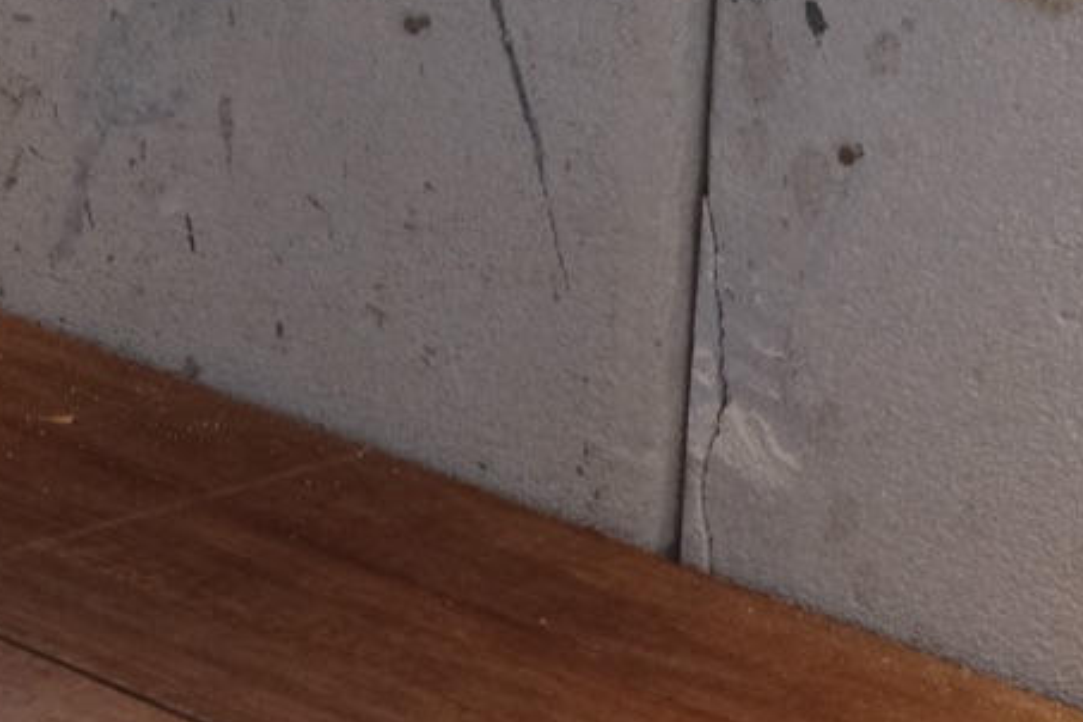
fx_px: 5625
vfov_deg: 7.3
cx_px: -495
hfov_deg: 10.6
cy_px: 397
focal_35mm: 187
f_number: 8
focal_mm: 35
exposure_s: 1/80
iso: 2000
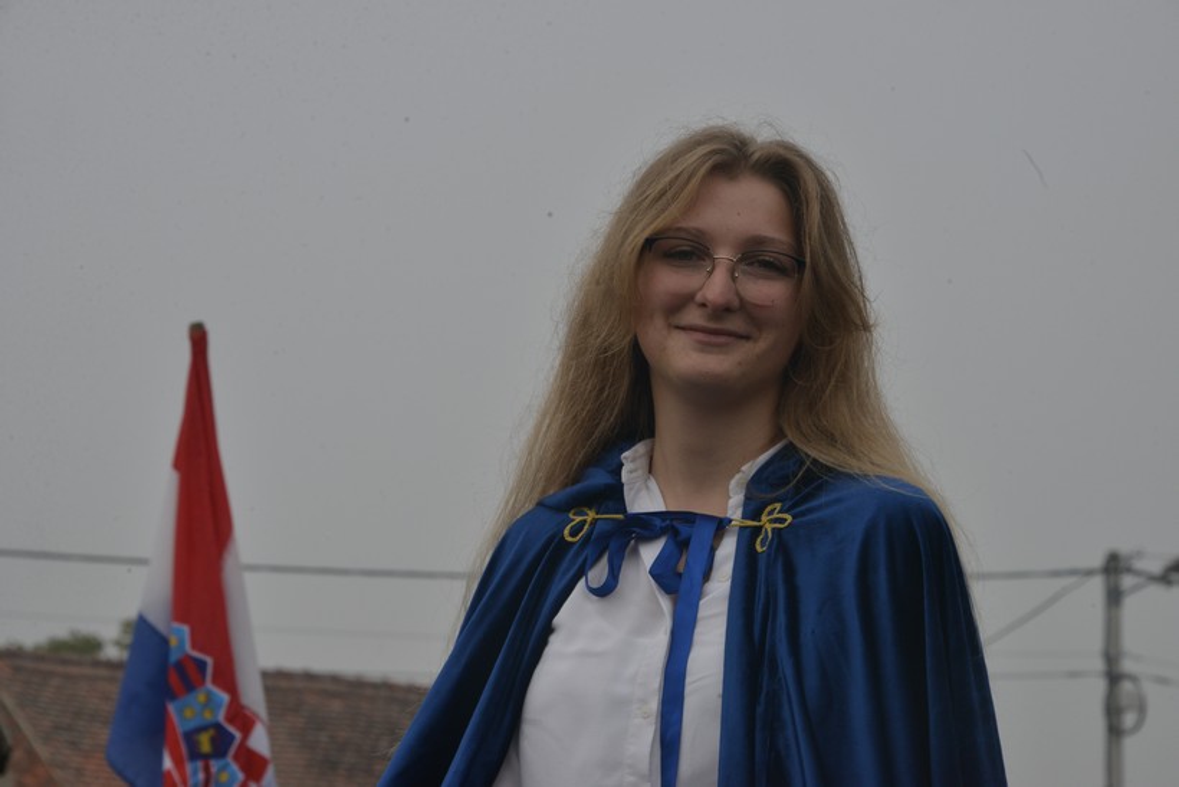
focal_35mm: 150
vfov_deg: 9.2
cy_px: 394
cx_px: 590
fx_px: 4913
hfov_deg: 13.7
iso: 800
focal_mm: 150
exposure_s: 1/640
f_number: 13
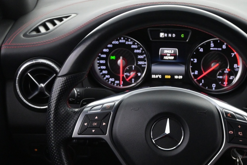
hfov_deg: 28.2
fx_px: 489
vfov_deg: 18.9
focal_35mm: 71
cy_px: 134
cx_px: 163
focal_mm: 26.5
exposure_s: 1/40
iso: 3200
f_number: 4.5
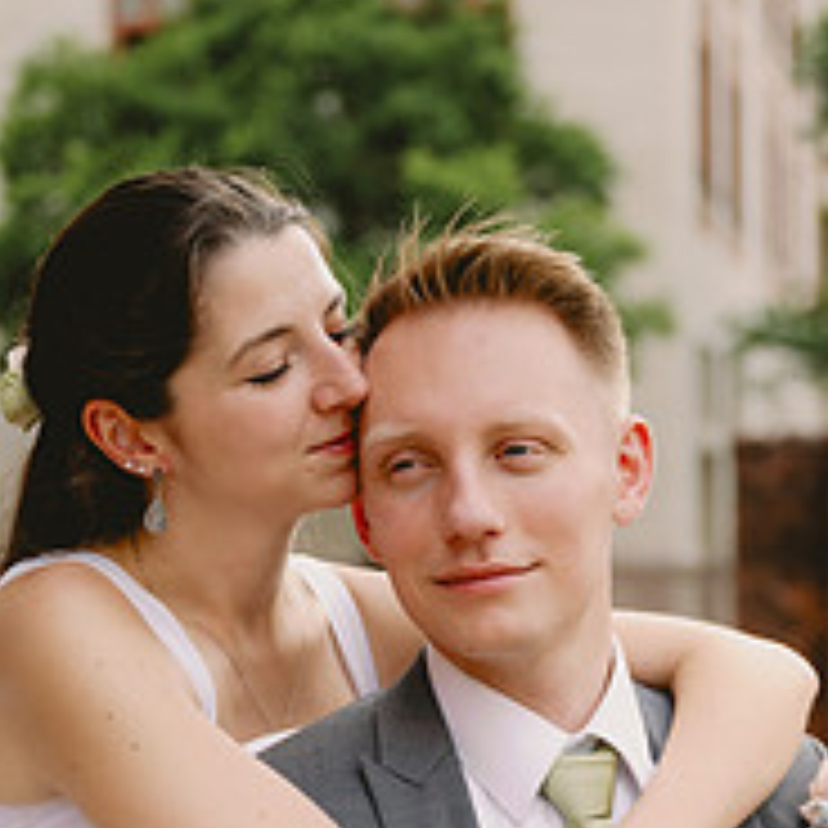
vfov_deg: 15.7
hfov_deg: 16.1
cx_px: 495
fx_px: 2923
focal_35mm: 108
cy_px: 873
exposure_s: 1/1250
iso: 400
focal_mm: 52
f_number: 2.8
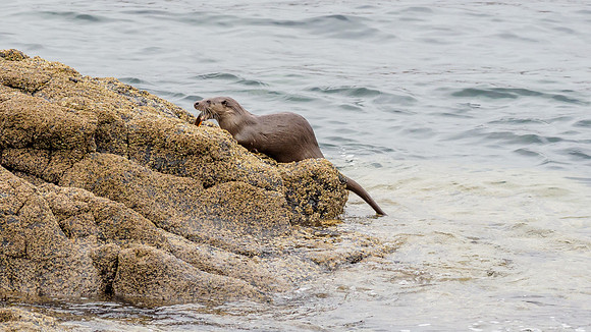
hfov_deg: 2.0
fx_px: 16620
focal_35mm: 1061
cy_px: 131
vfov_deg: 1.1
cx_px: 204
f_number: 4.5
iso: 800
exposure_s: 1/1250
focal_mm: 300
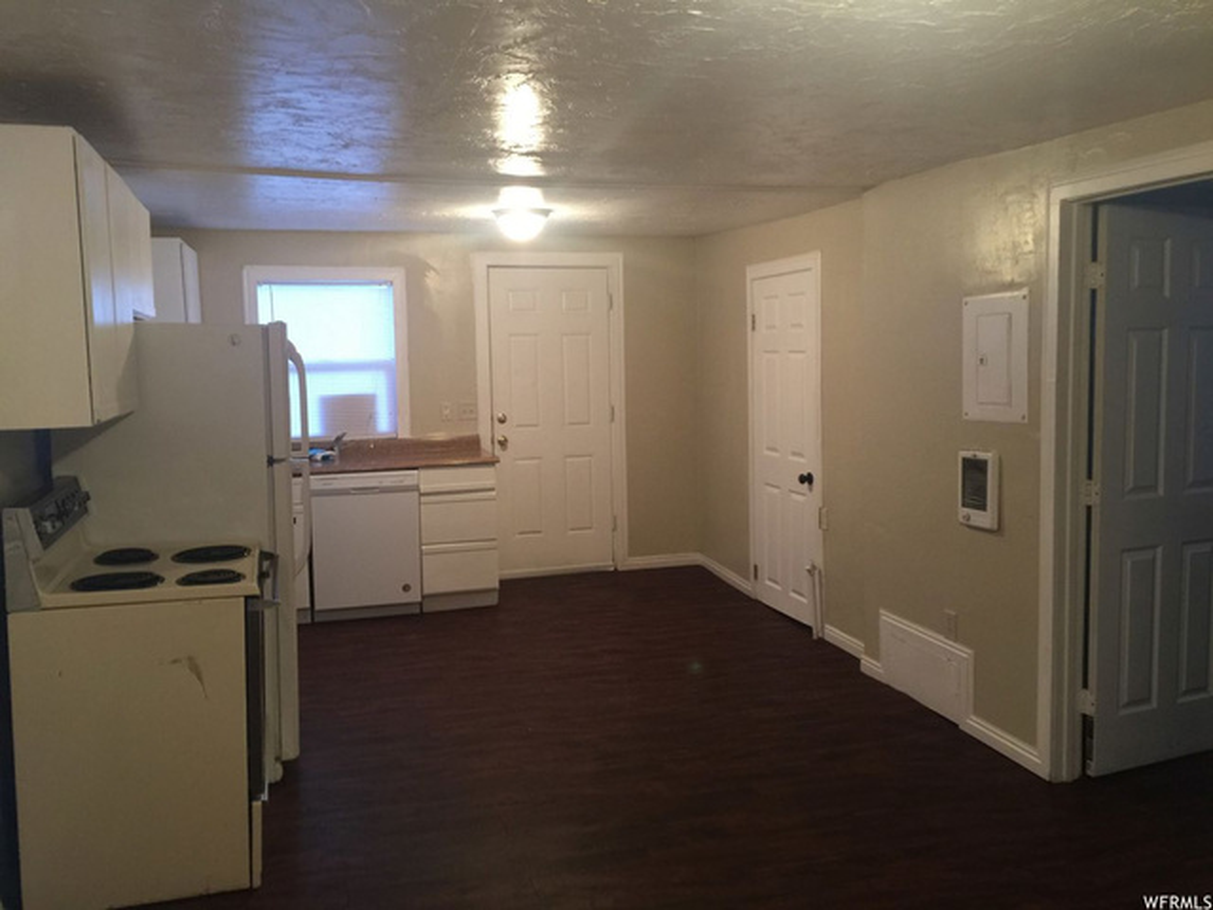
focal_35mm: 29
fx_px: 1016
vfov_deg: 48.2
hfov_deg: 61.7
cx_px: 606
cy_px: 455
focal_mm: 4.15
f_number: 2.2
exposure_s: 1/4
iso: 64
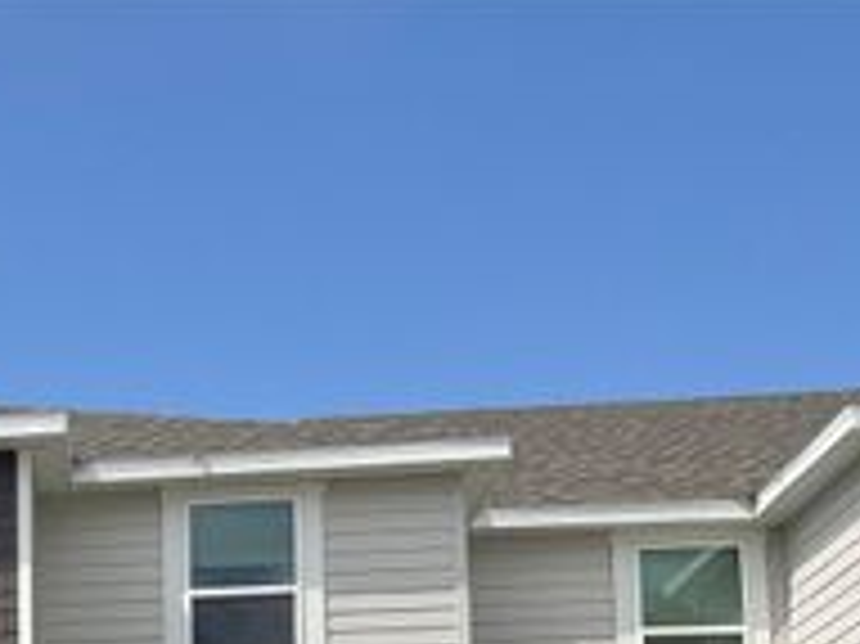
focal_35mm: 76
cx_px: -234
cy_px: 831
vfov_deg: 18.1
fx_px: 1887
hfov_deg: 23.0
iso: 16
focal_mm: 3
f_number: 1.8
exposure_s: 1/1848
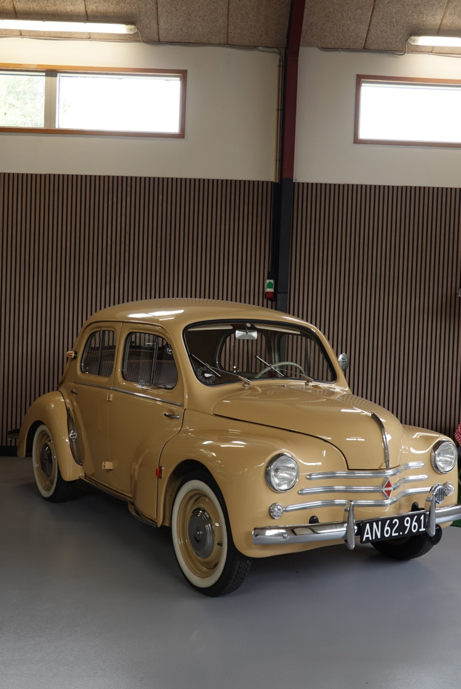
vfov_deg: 46.4
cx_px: 232
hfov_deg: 31.9
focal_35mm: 42
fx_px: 805
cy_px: 343
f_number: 4
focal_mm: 15.28
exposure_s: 1/25
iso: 125
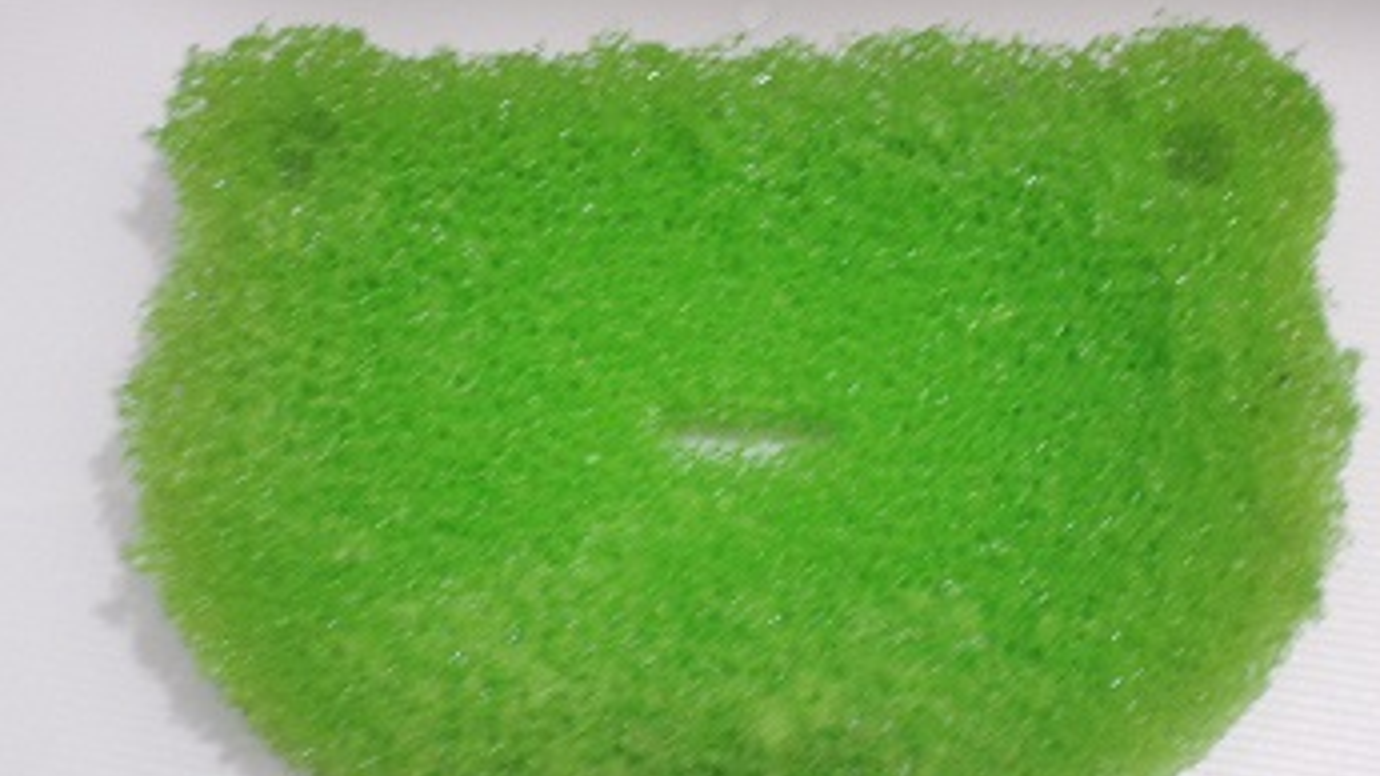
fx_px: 2708
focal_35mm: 74
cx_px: 692
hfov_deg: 28.6
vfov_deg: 16.3
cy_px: 408
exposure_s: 1/10
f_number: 5
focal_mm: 14.3
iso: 800
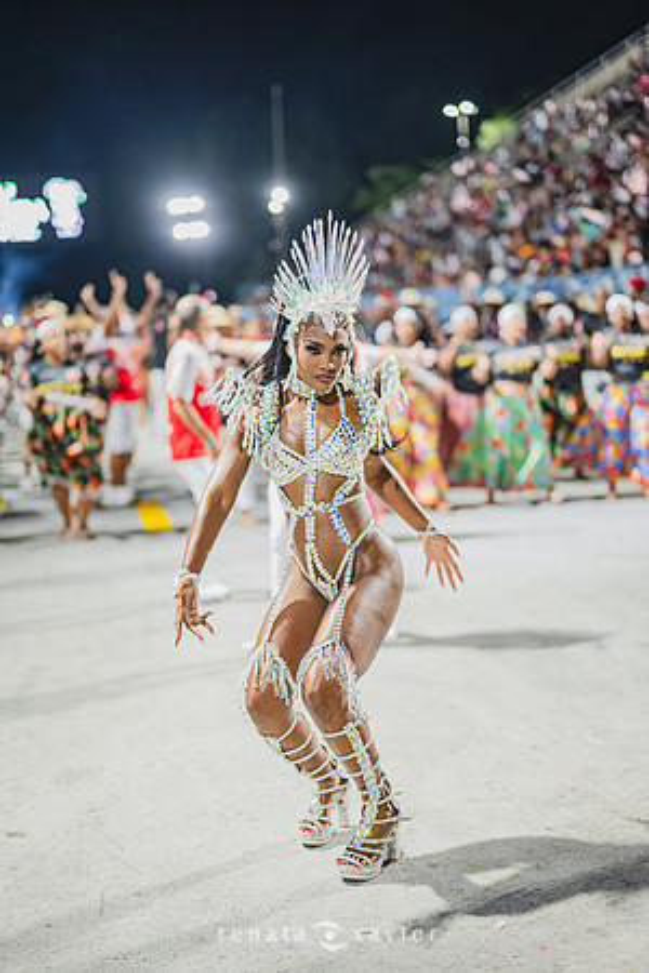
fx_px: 1352
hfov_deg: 27.0
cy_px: 486
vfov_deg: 39.6
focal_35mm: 50
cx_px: 324
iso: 1600
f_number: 1.3
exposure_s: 1/1000
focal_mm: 50
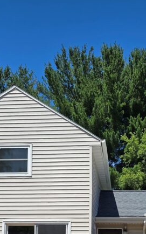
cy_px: 210
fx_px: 382
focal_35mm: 60
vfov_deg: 32.3
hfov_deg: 21.6
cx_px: 78
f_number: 1.7
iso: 12
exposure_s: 1/781
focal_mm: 6.3
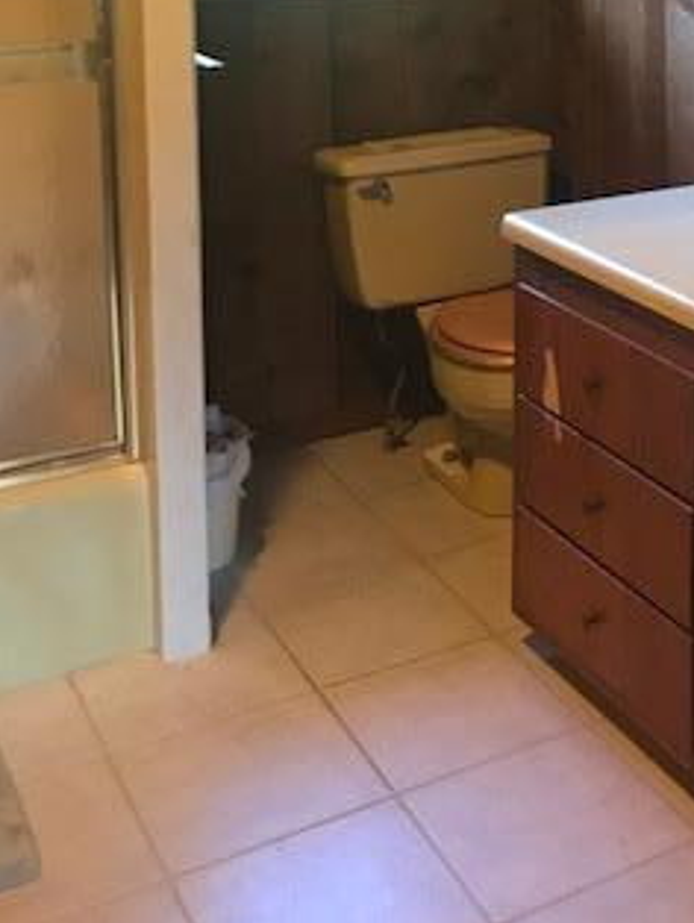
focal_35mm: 57
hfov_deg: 24.5
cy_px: 59
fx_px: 1522
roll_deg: +0.6
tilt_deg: -7.9
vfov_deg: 31.8
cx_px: 700
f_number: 1.8
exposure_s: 1/12
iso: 100
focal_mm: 3.99
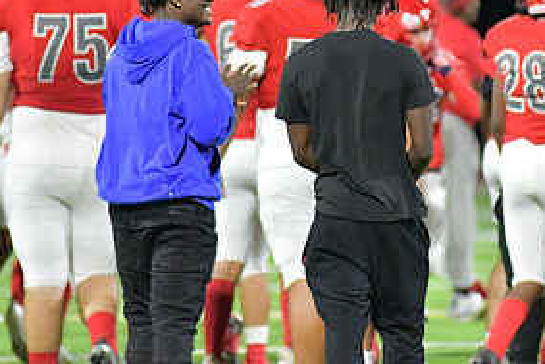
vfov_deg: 2.2
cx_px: 356
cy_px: 74
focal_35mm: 615
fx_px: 9315
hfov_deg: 3.4
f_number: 4
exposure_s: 1/1250
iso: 14400
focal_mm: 300
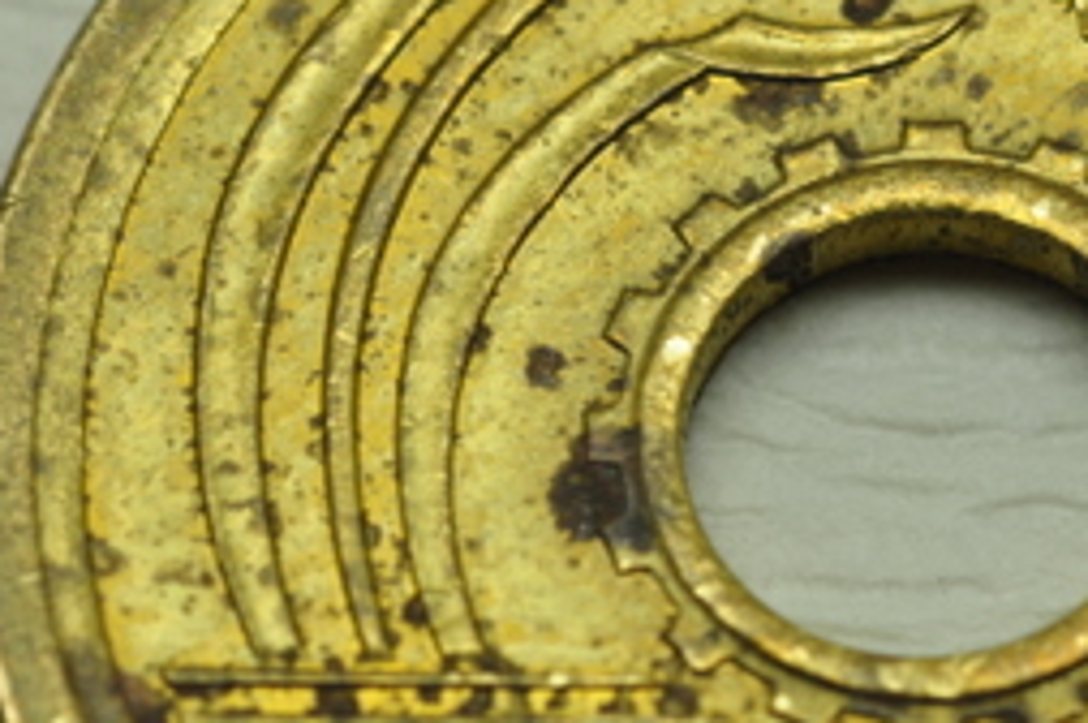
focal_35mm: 256
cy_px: 501
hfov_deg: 8.0
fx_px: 7727
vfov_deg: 5.4
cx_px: 916
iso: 200
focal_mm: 90
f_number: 22
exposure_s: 1/2.5
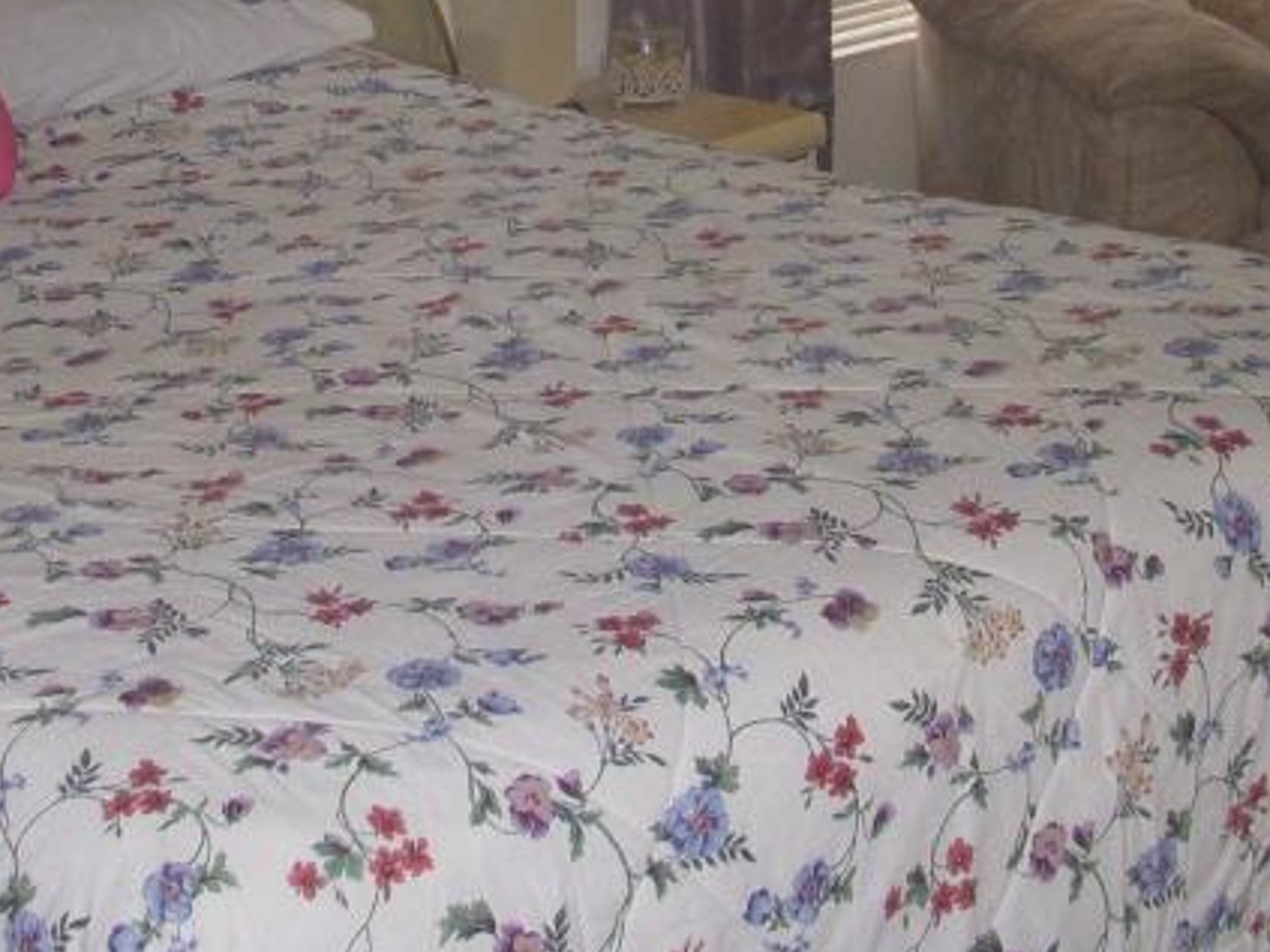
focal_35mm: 92
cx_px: 637
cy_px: -75
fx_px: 3374
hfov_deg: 21.3
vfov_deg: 15.7
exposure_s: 1/60
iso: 200
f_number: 3.3
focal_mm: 6.3
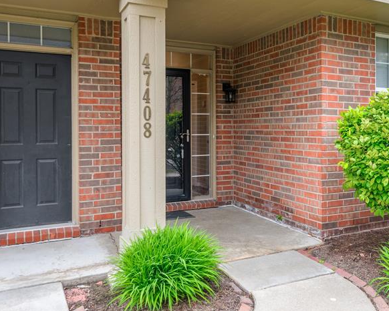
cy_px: 130
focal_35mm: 33
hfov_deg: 53.6
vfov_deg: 44.4
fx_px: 380
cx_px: 244
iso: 250
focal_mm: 20
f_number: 8
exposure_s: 1/30
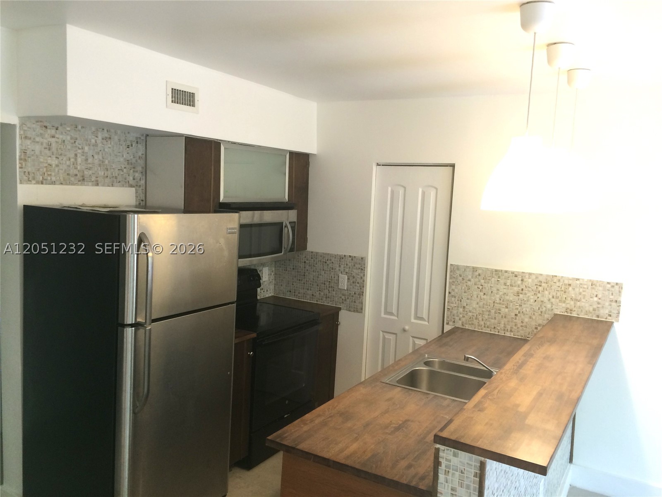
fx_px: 555
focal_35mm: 29
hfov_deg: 61.7
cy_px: 248
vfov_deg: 48.2
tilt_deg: -5.6
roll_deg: -1.2
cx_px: 331
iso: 64
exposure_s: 1/30
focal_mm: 4.15
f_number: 2.2
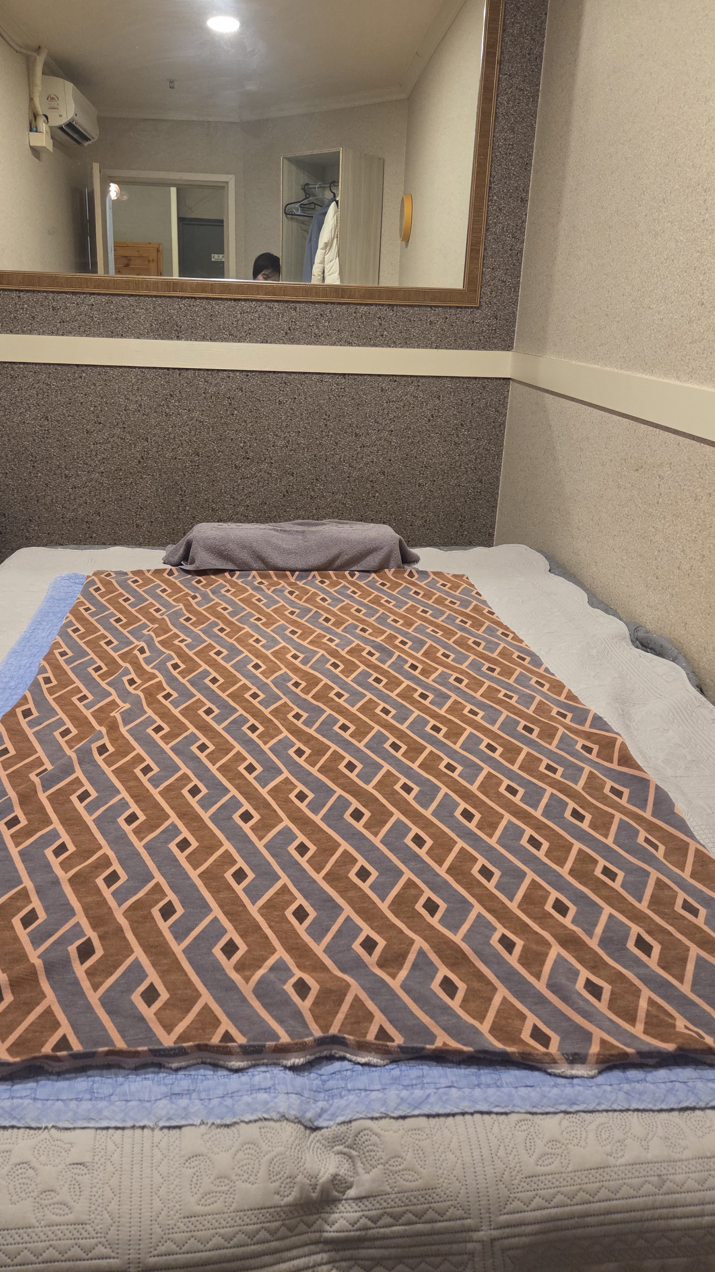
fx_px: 876
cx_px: 329
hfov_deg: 44.3
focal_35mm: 26
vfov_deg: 71.9
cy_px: 615
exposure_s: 1/120
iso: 1250
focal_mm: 5.4
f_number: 1.8
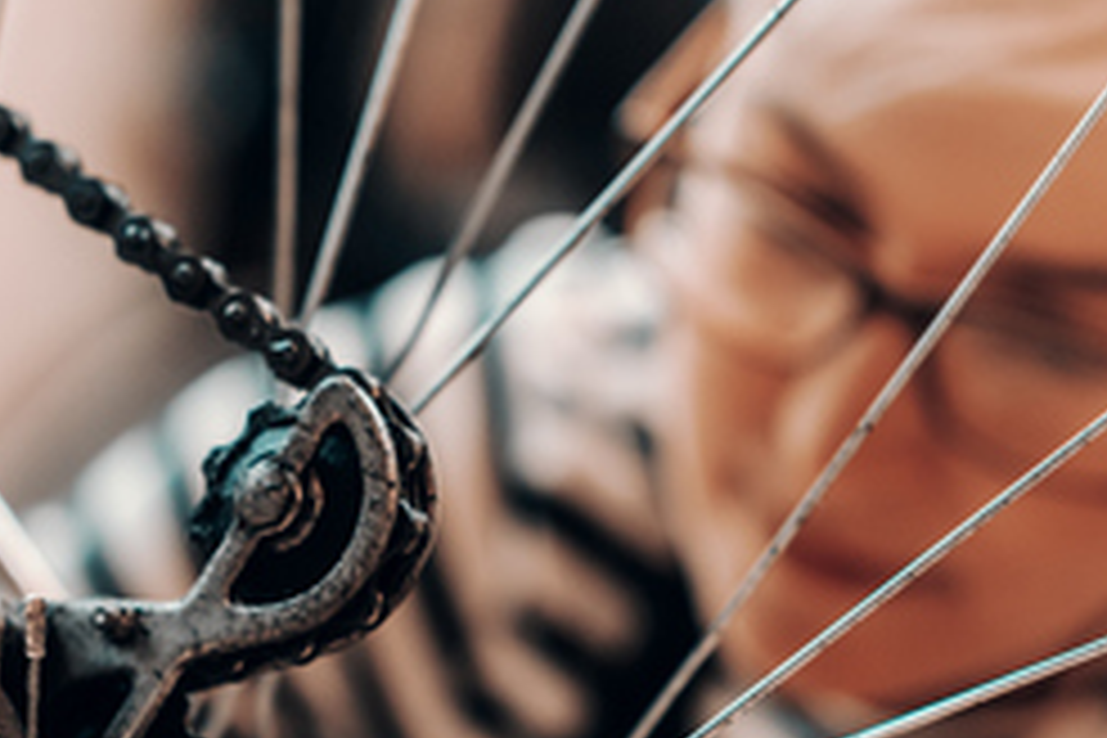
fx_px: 4520
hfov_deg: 13.9
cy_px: 848
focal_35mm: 147
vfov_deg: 9.2
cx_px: 392
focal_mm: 50
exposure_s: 1/100
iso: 500
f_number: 2
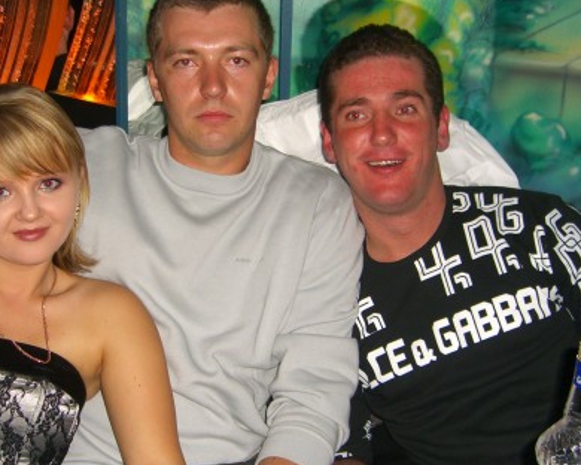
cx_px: 246
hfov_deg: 33.0
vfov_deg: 26.7
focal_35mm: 57
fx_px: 980
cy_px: 255
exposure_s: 1/60
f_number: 2.8
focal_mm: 7.9
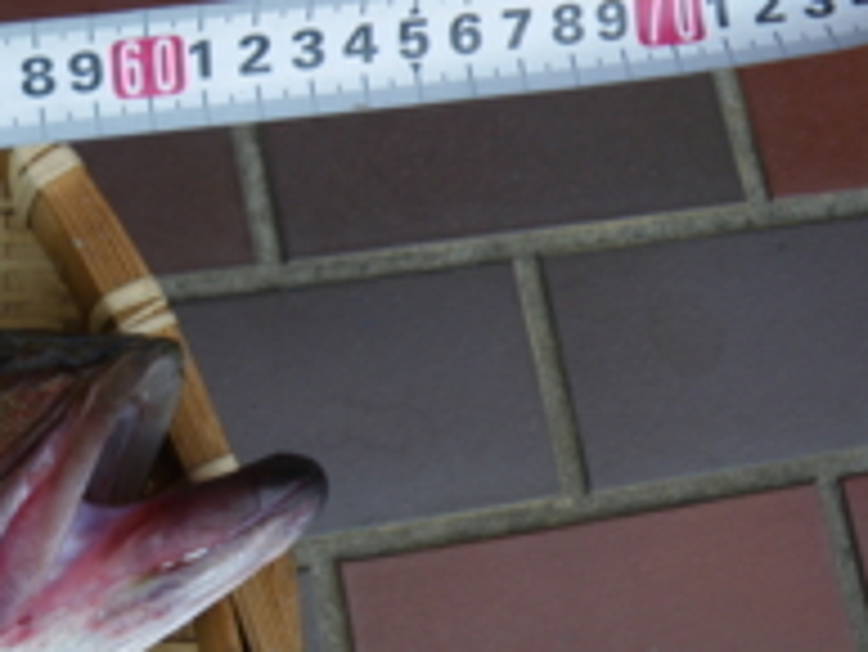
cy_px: 297
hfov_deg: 31.2
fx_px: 1455
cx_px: 36
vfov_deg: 25.2
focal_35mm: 58
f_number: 3.5
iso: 50
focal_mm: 5
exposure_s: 1/50
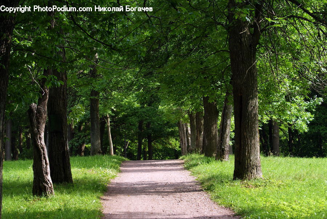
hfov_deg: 18.2
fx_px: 1023
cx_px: 164
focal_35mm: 112
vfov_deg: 12.2
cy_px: 110
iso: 100
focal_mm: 75
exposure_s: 1/125
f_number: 6.3
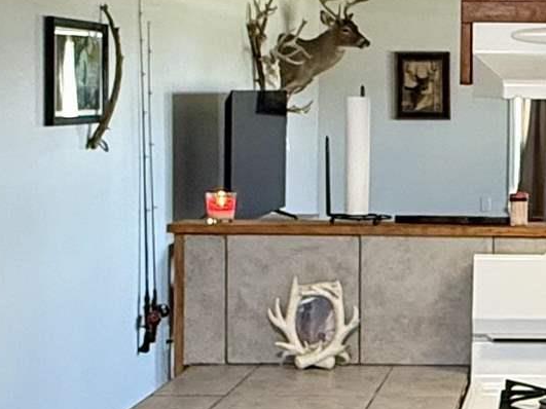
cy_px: 136
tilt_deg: -1.9
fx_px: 1277
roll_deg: -1.0
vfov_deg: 18.2
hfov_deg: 22.6
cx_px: 615
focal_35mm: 81
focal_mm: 2.22
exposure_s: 1/60
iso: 320
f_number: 2.2
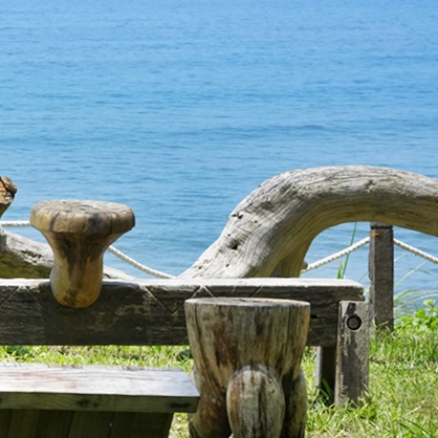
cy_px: 193
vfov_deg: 13.4
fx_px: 1862
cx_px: -91
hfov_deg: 13.1
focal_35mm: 130
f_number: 10
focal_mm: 62.5
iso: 3200
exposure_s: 1/3200
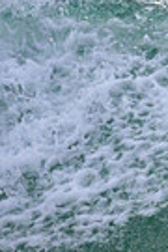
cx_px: 267
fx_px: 30364
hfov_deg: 0.3
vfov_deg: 0.5
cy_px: 16
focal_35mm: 4338
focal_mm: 800
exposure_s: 1/2000
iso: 1100
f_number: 11
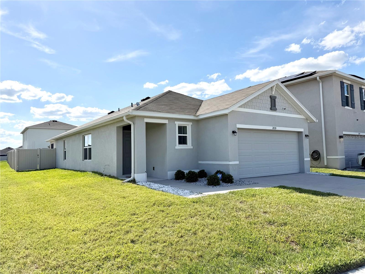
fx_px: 253
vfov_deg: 56.8
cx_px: 182
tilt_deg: +3.6
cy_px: 137
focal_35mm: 24
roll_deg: +1.0
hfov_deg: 71.6
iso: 80
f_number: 1.78
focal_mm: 6.76
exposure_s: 1/7353
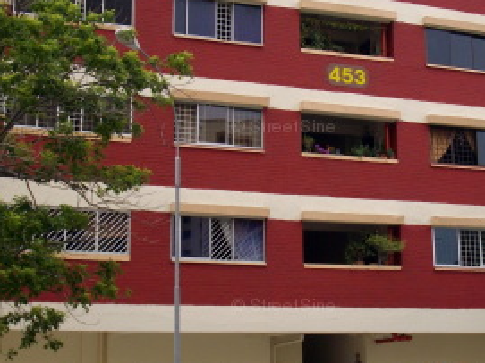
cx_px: 365
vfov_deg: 19.6
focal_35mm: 75
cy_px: 129
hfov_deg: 25.7
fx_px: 1050
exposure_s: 1/160
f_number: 5.6
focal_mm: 6.2
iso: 80
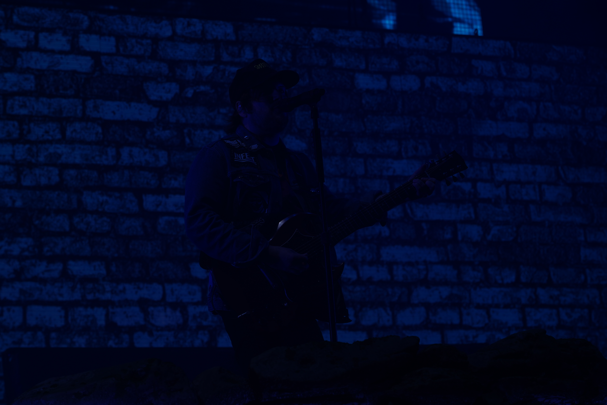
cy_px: 202
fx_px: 1770
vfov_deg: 13.0
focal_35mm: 105
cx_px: 304
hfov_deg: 19.5
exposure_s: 1/400
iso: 100
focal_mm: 105
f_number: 7.1
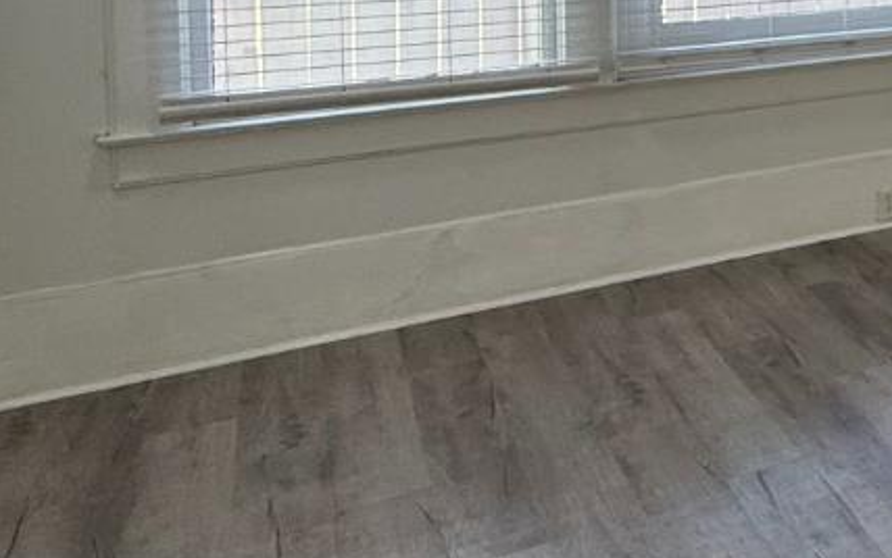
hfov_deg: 27.1
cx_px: 1342
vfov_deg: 22.9
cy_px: -111
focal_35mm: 52
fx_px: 1265
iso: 64
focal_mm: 2.22
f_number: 2.2
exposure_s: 1/120
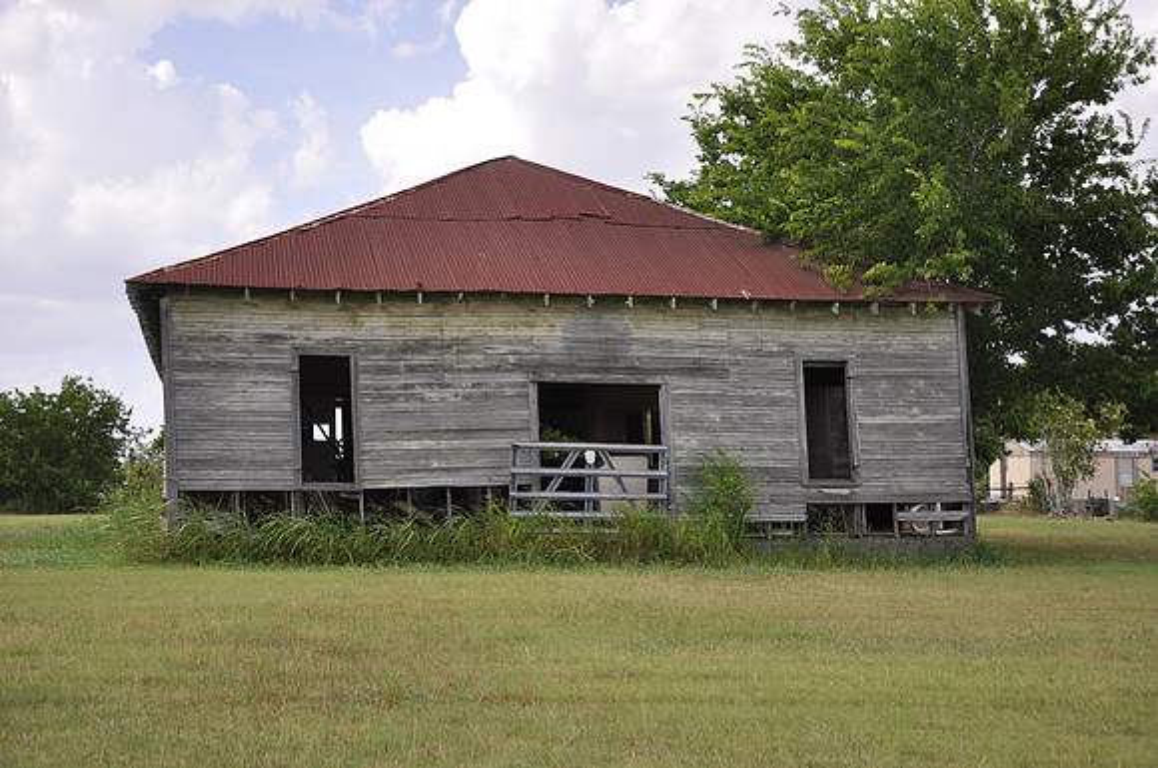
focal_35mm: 51
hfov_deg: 38.9
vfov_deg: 26.4
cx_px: 579
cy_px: 384
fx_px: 1638
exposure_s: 1/200
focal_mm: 34
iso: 200
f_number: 5.6
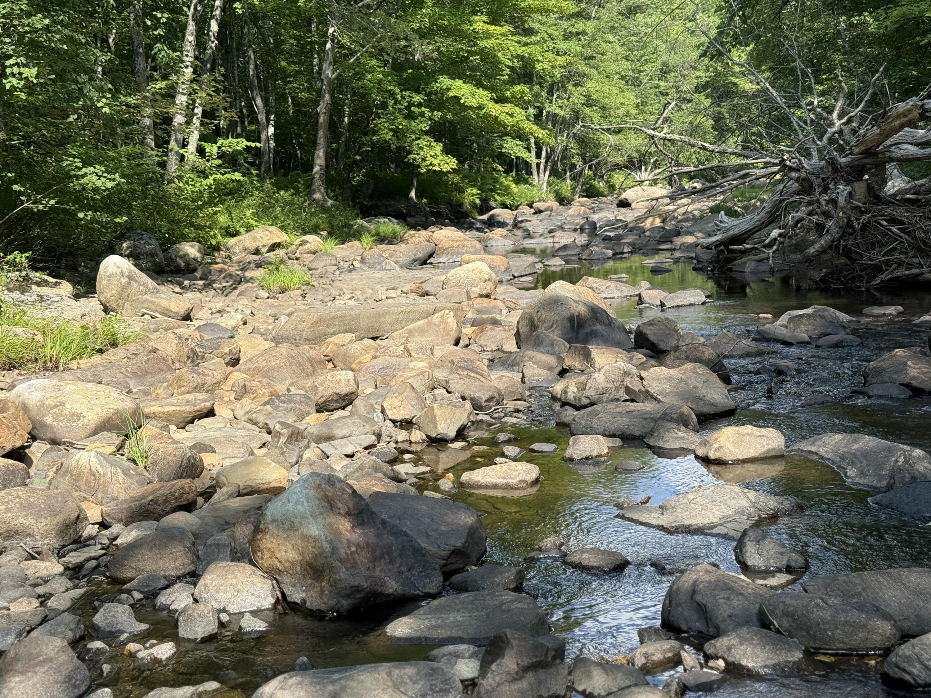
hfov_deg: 39.7
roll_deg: +3.7
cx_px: 466
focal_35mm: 48
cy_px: 349
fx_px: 1291
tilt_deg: -7.6
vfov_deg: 30.3
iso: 80
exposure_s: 1/2033
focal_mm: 6.76
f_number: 1.78
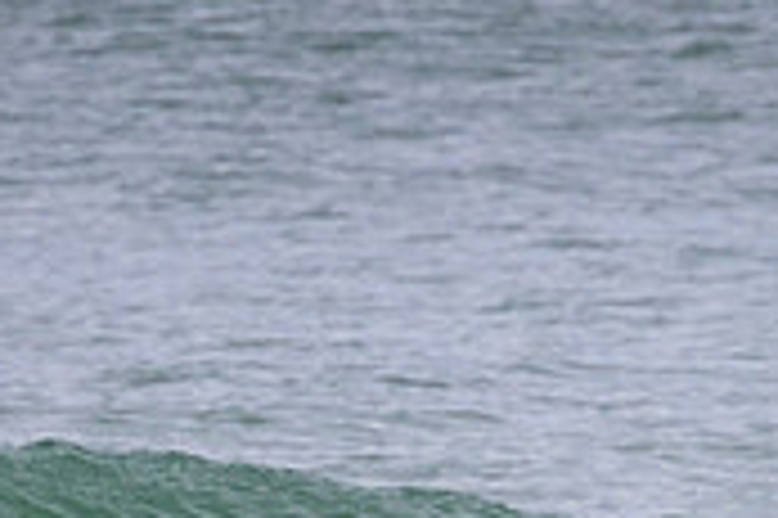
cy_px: 759
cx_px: 562
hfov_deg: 0.8
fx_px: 58056
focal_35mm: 2689
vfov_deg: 0.5
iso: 1400
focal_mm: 800
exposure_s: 1/2000
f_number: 11
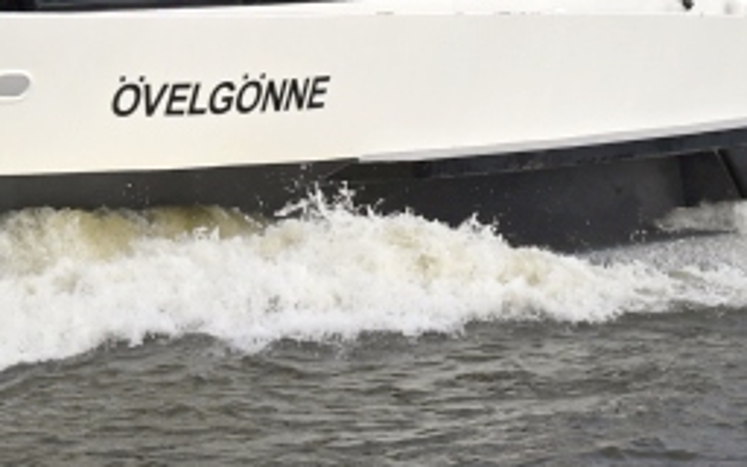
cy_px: -381
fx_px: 6820
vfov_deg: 3.9
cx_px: 502
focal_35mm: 335
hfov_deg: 6.3
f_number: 6.3
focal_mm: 82
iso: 100
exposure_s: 1/320
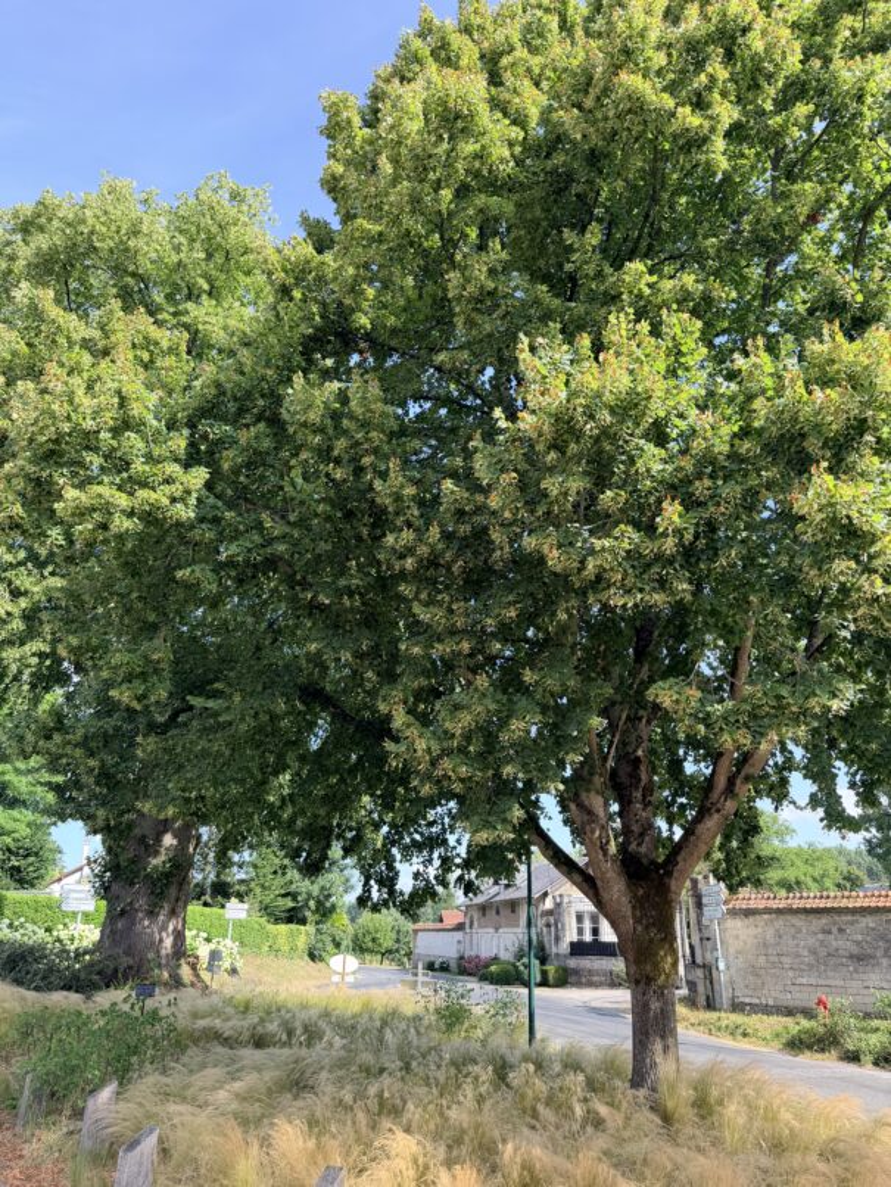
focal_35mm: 24
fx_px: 823
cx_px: 446
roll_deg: -0.1
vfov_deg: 71.6
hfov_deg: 56.8
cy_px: 594
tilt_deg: +21.2
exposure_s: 1/1032
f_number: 1.78
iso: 100
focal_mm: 6.76
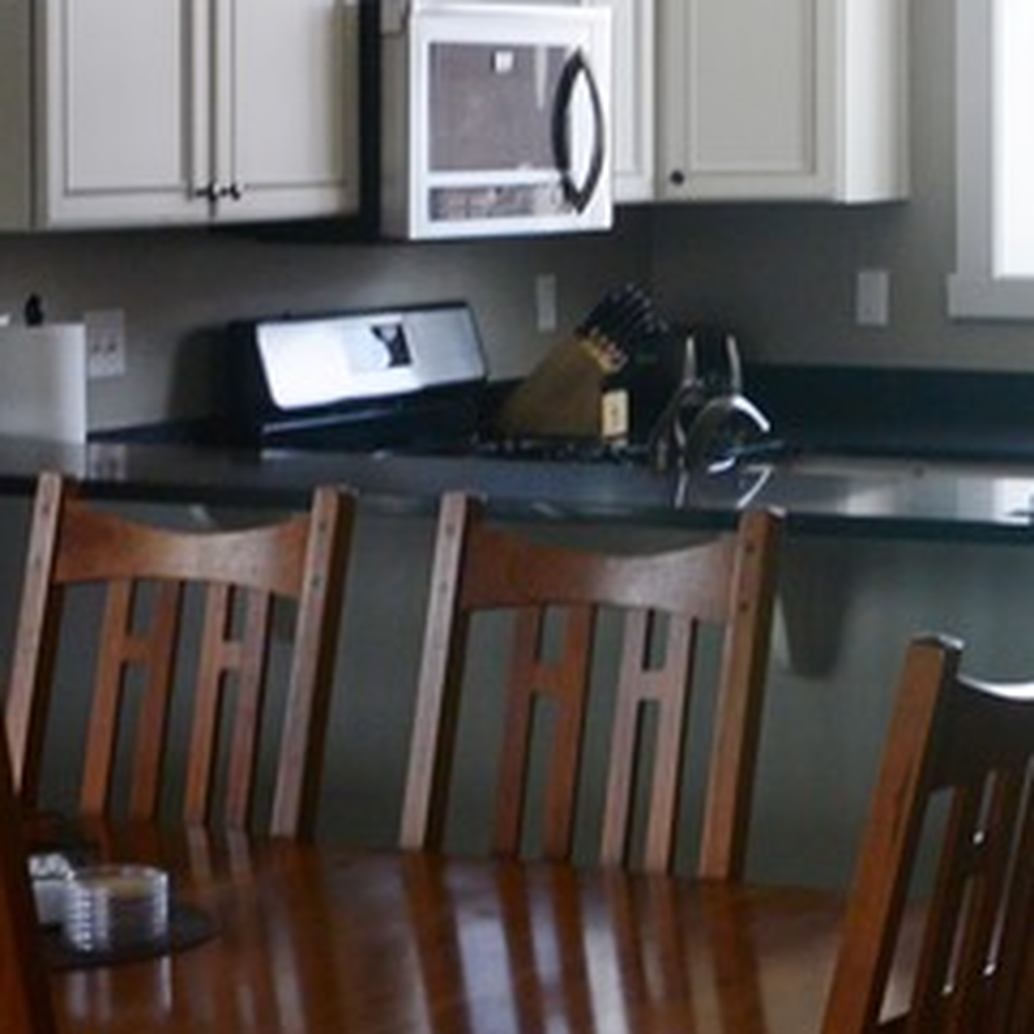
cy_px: 261
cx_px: 1145
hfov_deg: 15.4
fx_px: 3717
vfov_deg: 15.8
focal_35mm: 110
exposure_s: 1/60
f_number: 5.6
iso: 250
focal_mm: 18.5
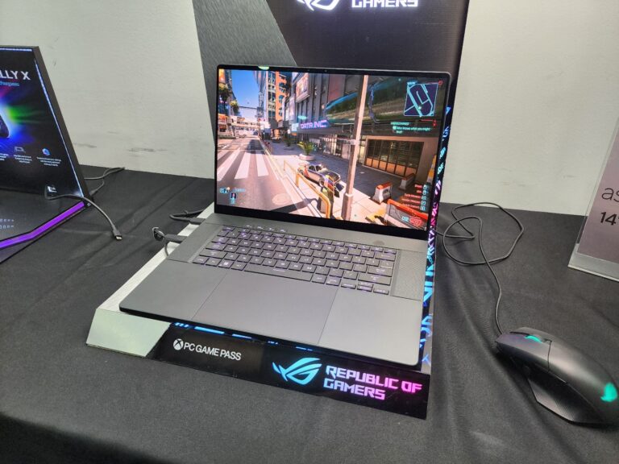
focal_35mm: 23
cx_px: 310
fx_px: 411
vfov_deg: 58.9
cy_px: 232
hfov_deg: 73.9
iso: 200
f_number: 1.8
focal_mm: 6.4
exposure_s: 1/100
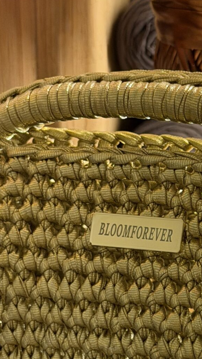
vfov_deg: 16.5
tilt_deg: -14.7
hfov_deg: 9.3
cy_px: 197
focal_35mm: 130
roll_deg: +0.6
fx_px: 1238
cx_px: 193
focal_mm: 6.76
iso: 200
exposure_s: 1/33
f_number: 1.78
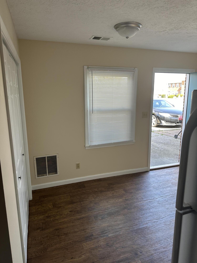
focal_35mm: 24
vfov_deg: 71.6
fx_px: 182
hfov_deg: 56.8
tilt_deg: -9.0
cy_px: 132
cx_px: 98
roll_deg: +0.1
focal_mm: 6.86
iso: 80
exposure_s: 1/121
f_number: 1.78
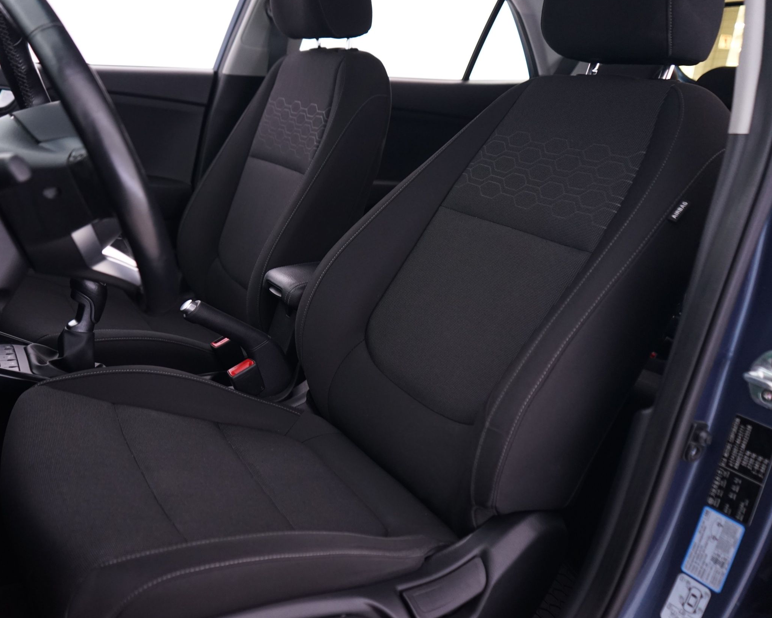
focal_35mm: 32
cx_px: 304
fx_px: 731
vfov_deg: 45.8
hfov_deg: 55.2
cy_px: 308
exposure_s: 1/5
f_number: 3.5
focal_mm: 28
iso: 1250
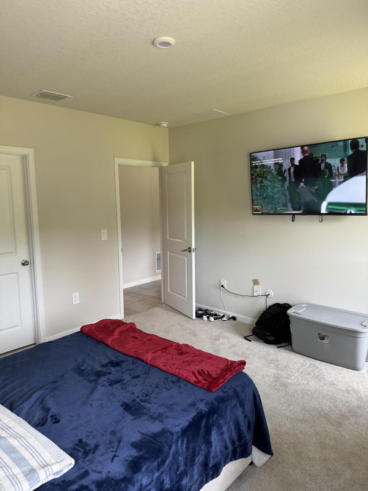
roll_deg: +1.0
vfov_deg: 71.6
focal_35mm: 24
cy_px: 246
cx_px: 184
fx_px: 340
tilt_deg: -5.0
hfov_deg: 56.8
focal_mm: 6.76
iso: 160
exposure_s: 1/120
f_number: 1.78
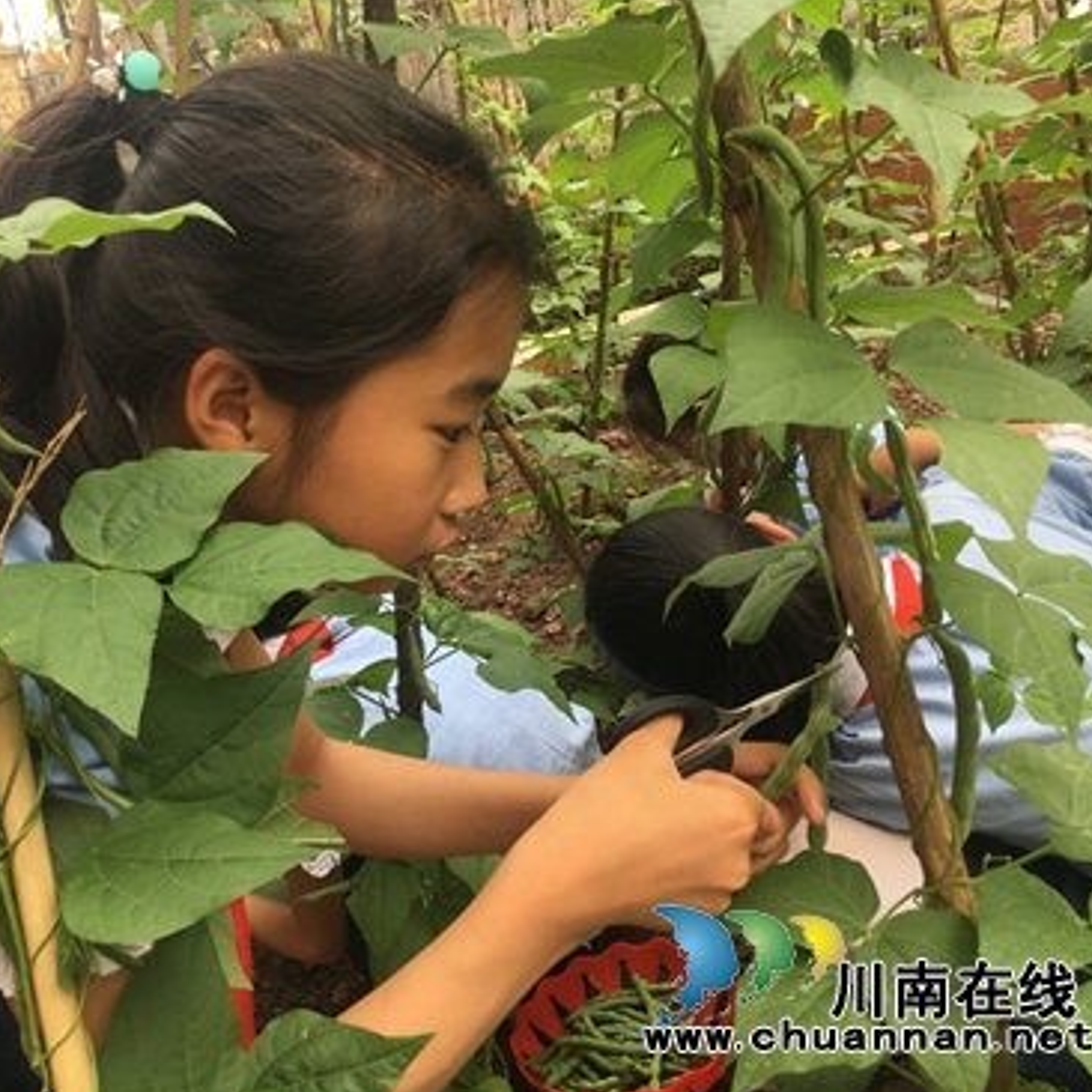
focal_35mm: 35
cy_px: 547
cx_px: 427
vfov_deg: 47.2
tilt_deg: -16.0
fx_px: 1249
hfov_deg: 46.9
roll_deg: +8.9
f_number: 2.2
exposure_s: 1/281
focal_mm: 4.15
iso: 25
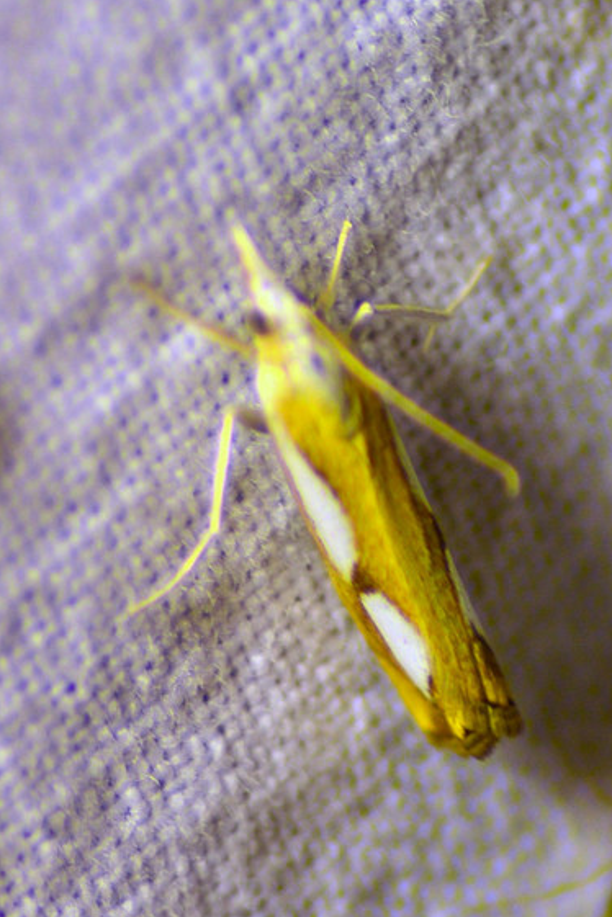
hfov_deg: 8.0
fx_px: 4360
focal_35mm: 171
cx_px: 347
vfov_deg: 12.0
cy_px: 505
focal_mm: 100
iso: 100
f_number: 13
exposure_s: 1/320
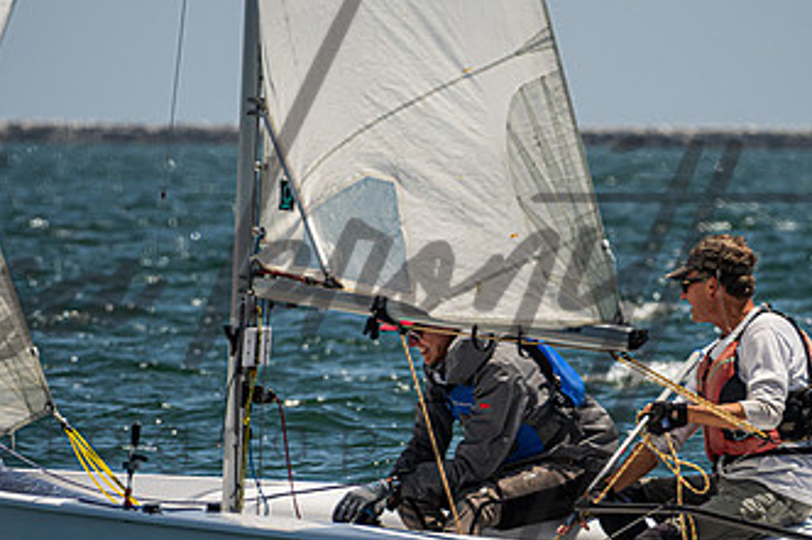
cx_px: 526
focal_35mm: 839
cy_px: 269
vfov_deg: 1.6
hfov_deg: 2.5
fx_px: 18914
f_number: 8
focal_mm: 400
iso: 400
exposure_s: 1/3200
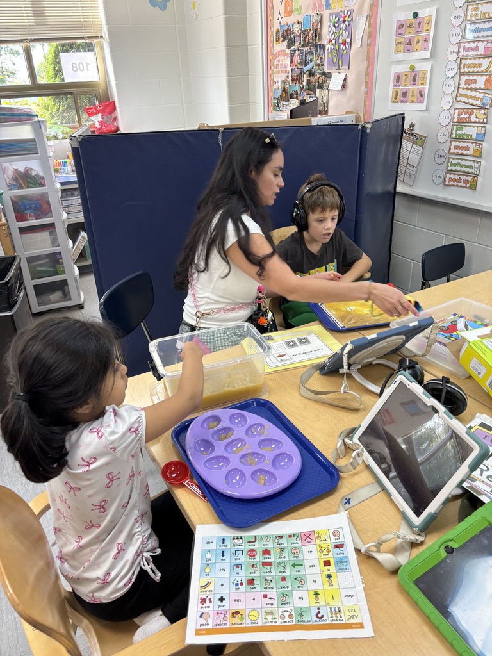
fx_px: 493
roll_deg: +0.9
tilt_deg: -26.2
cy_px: 328
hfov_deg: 53.1
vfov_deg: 67.3
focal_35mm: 26
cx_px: 246
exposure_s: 1/60
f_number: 1.6
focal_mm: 5.96
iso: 80
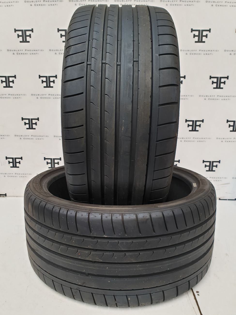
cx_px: 118
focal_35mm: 26
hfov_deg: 53.1
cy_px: 158
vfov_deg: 67.3
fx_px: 236
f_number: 2.4
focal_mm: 4.3
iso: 64
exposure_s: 1/50
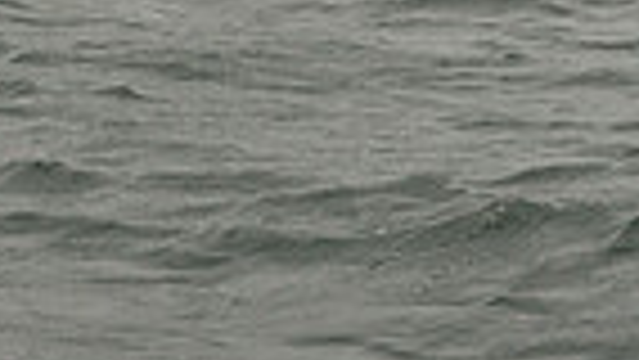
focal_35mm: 363
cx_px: -25
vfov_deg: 3.3
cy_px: -860
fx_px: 6153
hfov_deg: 5.9
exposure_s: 1/1000
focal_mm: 85
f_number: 13
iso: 400
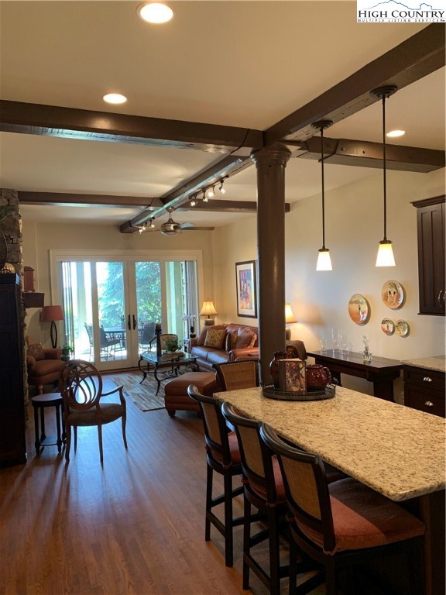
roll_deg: +1.5
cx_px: 223
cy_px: 298
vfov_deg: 67.3
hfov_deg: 53.1
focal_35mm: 26
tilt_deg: +1.7
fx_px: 447
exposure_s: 1/60
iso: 200
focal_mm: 4.25
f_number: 1.8
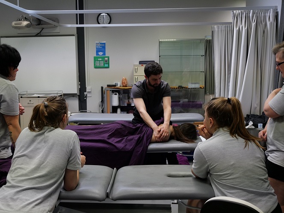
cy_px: 106
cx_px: 142
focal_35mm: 46
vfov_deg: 31.6
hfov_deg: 41.2
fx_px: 378
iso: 800
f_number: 4.9
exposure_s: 1/60
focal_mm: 23
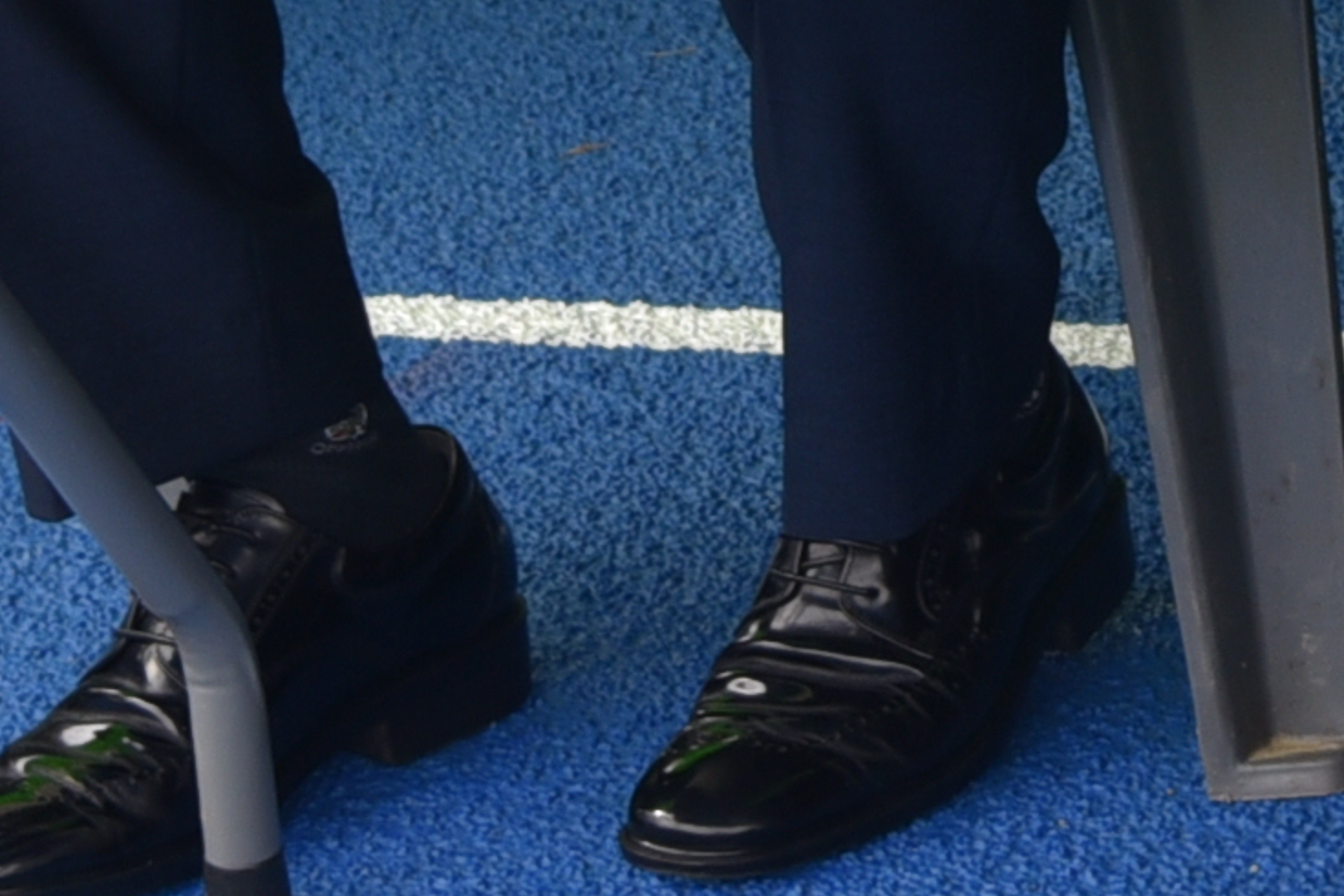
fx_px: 9631
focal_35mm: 258
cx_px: 2445
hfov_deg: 7.7
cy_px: -1260
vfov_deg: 5.2
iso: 360
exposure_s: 1/250
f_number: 8
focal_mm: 42
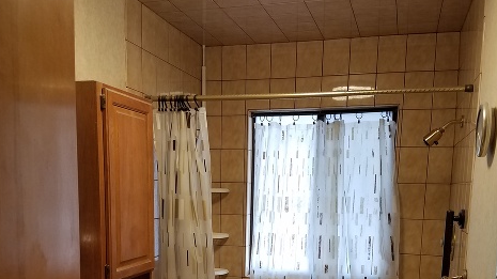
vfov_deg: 29.2
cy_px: 247
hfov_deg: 51.6
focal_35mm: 39
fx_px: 514
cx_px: 258
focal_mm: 4.2
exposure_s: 1/60
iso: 125
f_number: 1.7
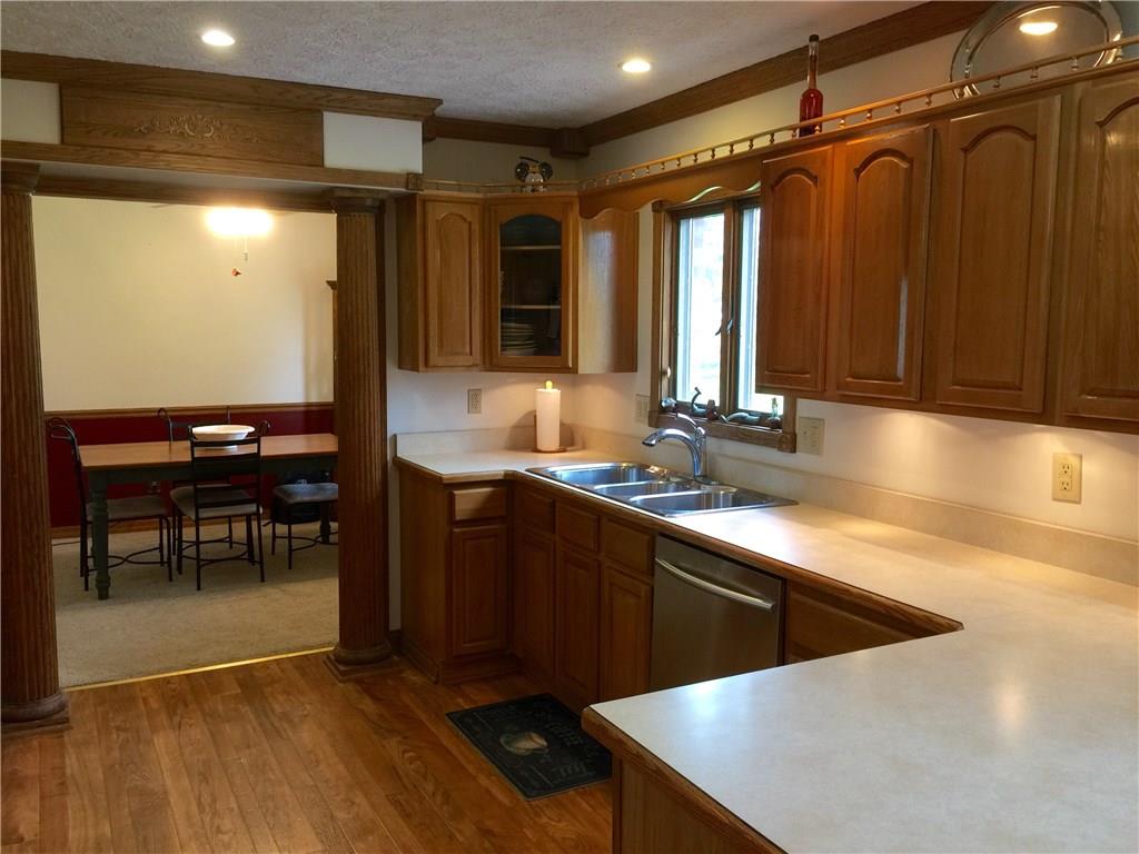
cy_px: 427
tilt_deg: -5.8
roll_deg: -1.3
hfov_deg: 61.7
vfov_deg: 48.2
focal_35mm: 29
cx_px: 570
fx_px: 954
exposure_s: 1/15
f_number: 2.2
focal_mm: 4.15
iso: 50
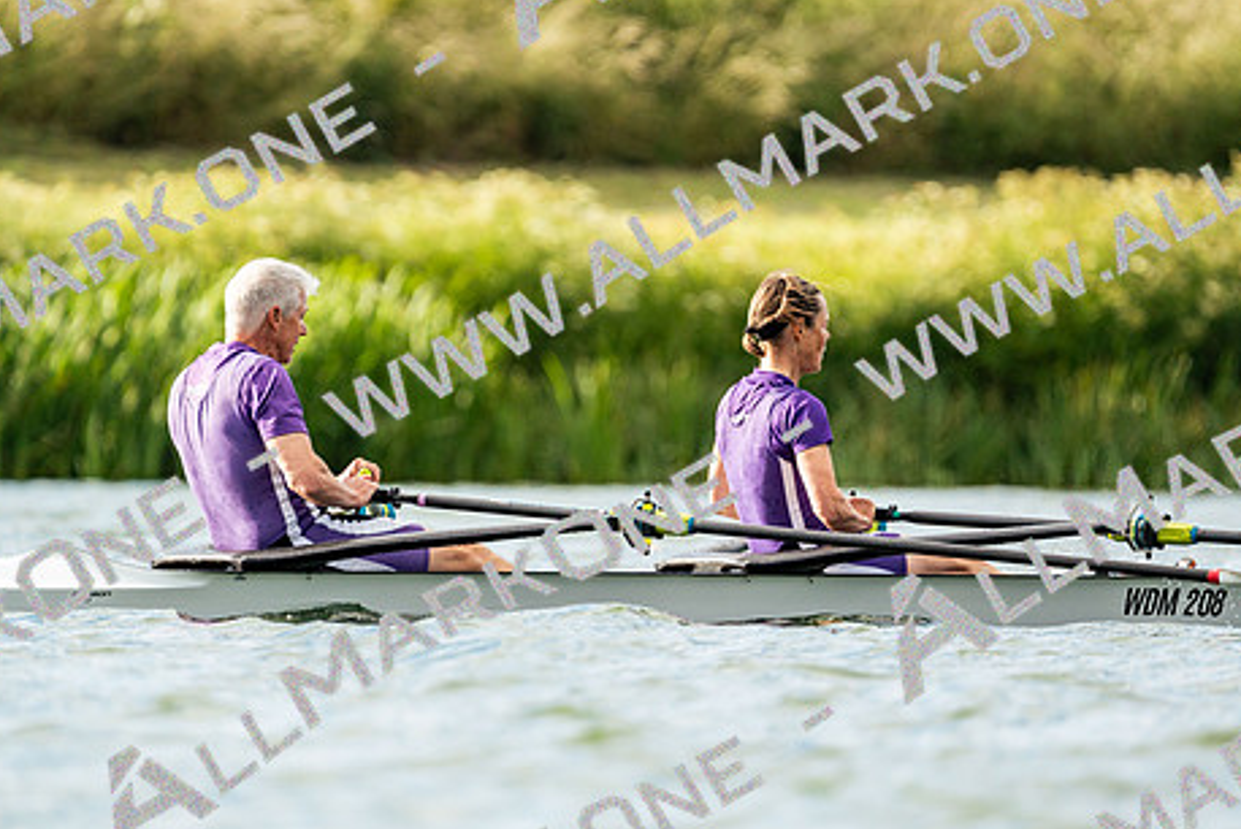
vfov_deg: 1.8
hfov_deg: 2.7
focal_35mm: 759
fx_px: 26180
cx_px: 658
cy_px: 446
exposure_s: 1/2000
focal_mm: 600
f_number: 6.3
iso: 500
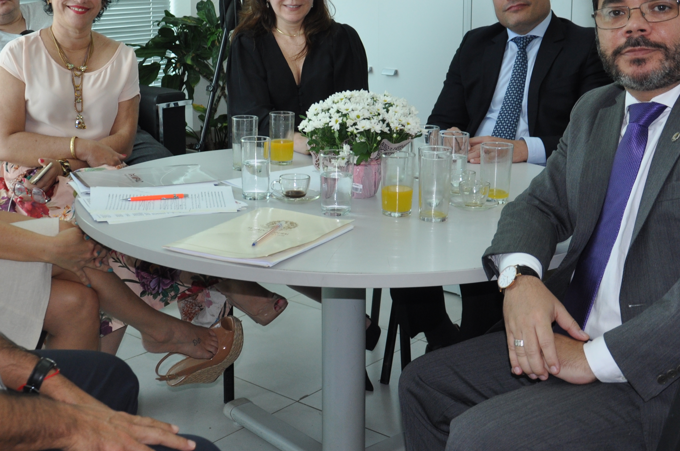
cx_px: 328
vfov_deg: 26.2
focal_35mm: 51
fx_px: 958
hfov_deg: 39.1
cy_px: 115
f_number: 3.8
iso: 400
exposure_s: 1/160
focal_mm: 21
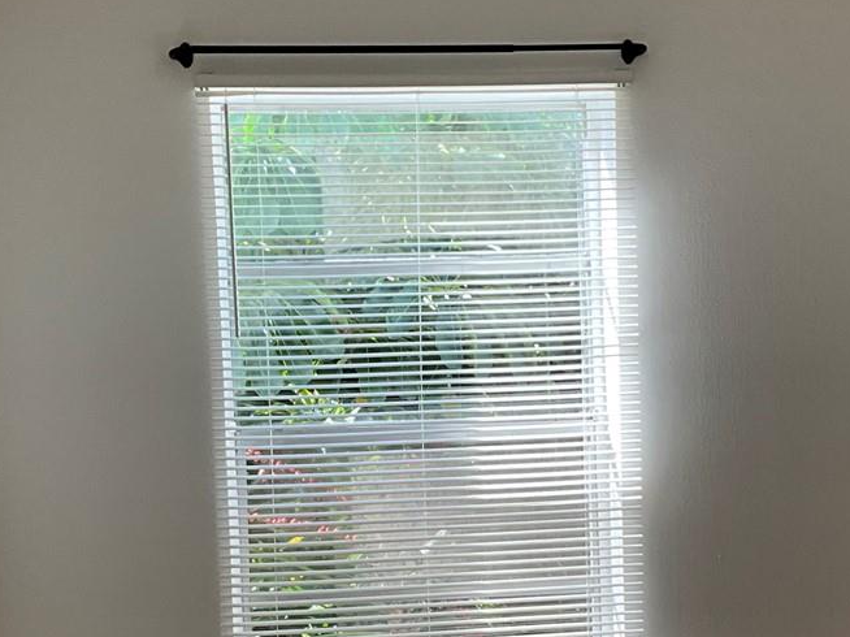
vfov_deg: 20.5
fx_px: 1743
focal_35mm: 71
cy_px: 493
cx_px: 461
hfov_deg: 27.4
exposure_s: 1/161
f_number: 1.8
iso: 32
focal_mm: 3
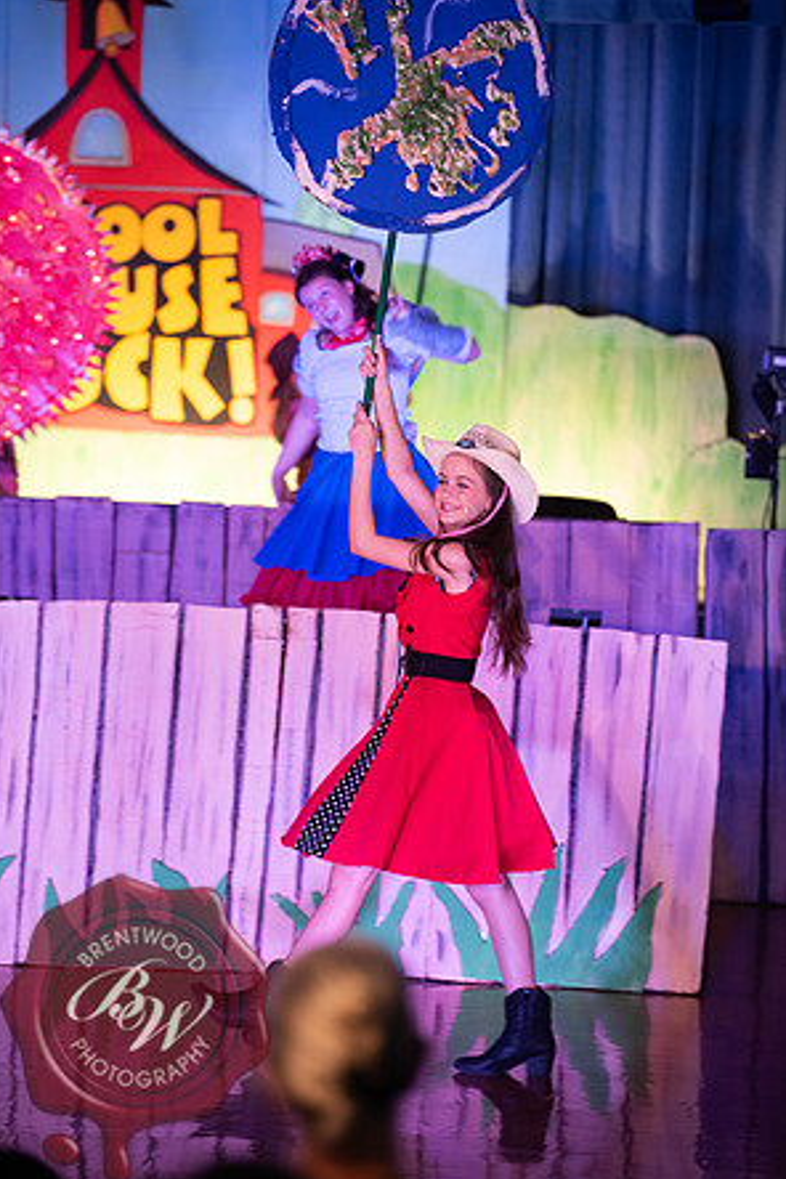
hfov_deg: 8.7
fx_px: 5141
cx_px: 393
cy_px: 592
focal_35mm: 157
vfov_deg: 13.1
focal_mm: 155
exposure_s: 1/160
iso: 800
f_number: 2.8
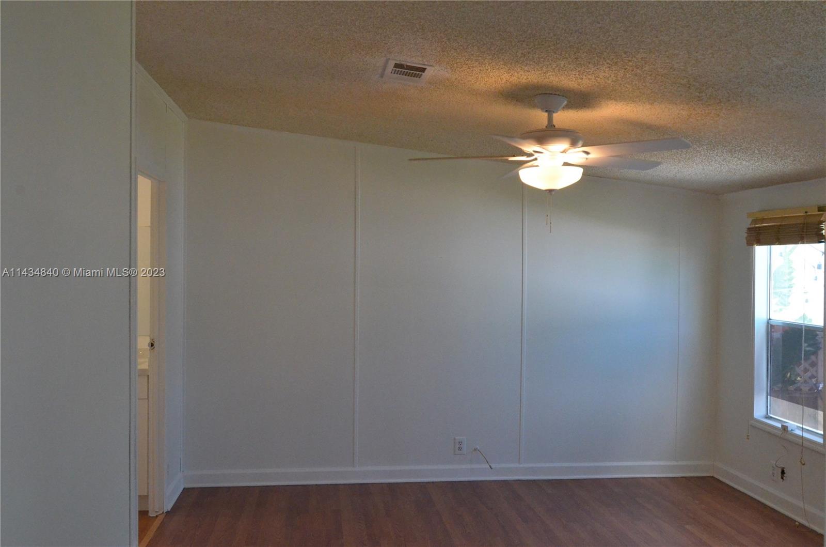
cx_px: 413
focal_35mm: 36
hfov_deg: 53.2
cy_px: 274
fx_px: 824
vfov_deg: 36.7
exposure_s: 1/320
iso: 5000
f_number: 9
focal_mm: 24
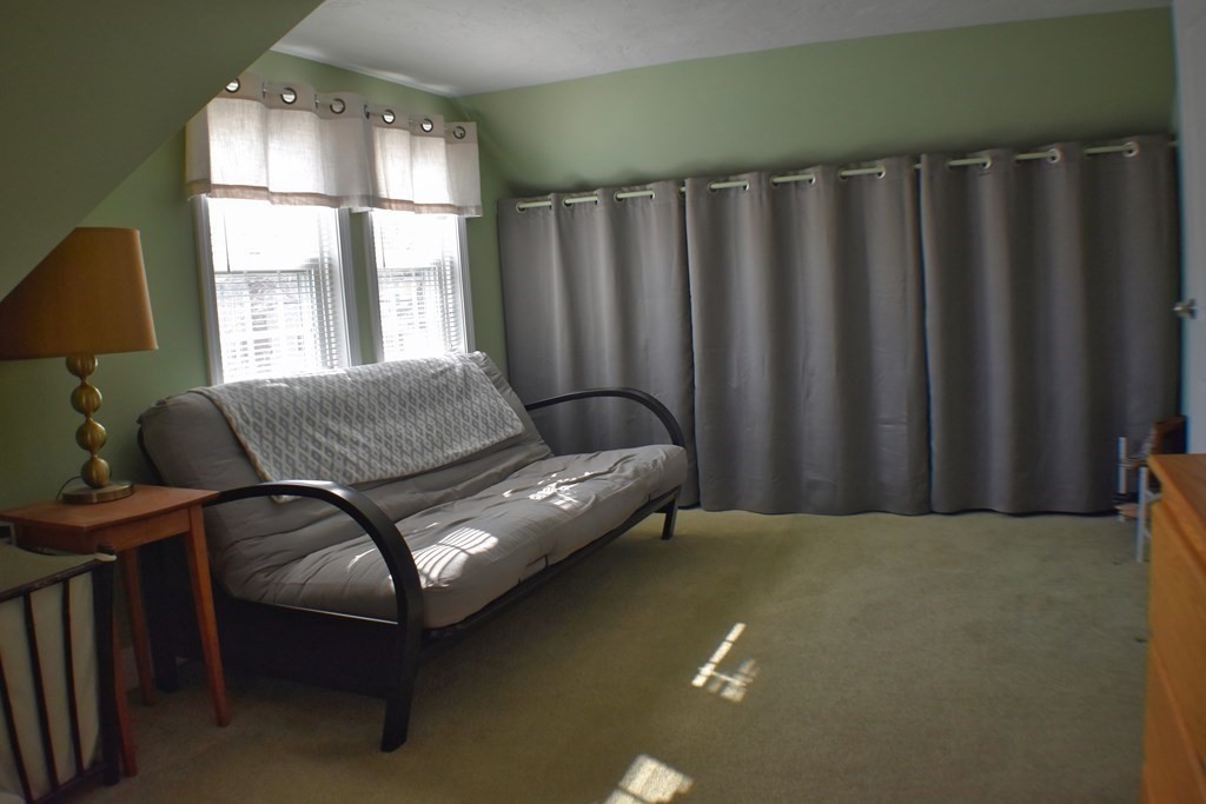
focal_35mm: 36
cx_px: 603
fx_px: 1206
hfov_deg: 53.1
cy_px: 402
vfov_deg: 36.9
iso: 500
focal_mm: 24
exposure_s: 1/250
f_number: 4
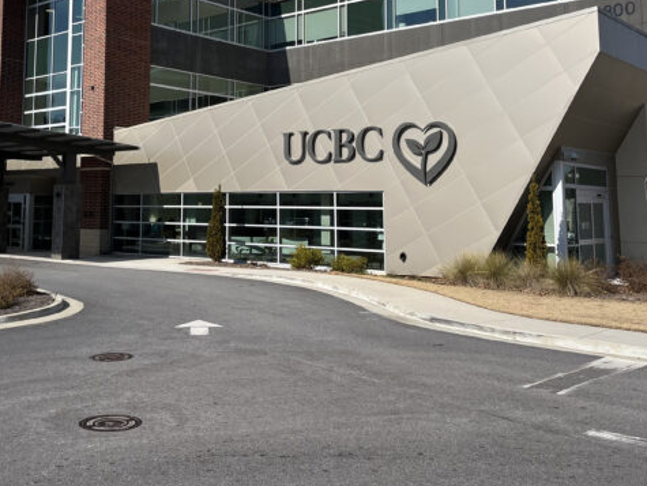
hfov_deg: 44.3
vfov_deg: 33.5
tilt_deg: +7.3
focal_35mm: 42
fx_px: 786
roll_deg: +0.0
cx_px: 227
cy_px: 103
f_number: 1.6
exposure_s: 1/4651
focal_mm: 5.1
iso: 50
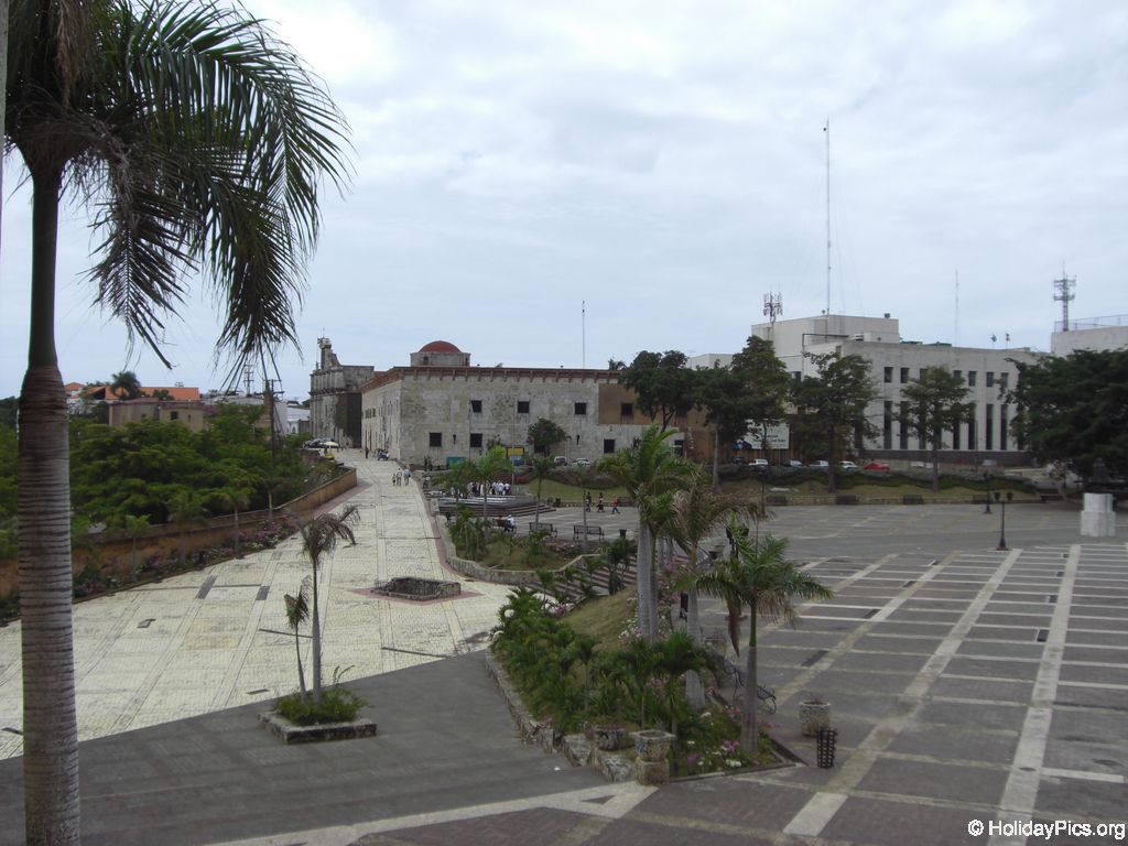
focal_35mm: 38
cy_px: 423
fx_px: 1238
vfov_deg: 37.7
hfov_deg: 49.0
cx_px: 564
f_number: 8
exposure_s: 1/200
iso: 64
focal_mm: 6.2
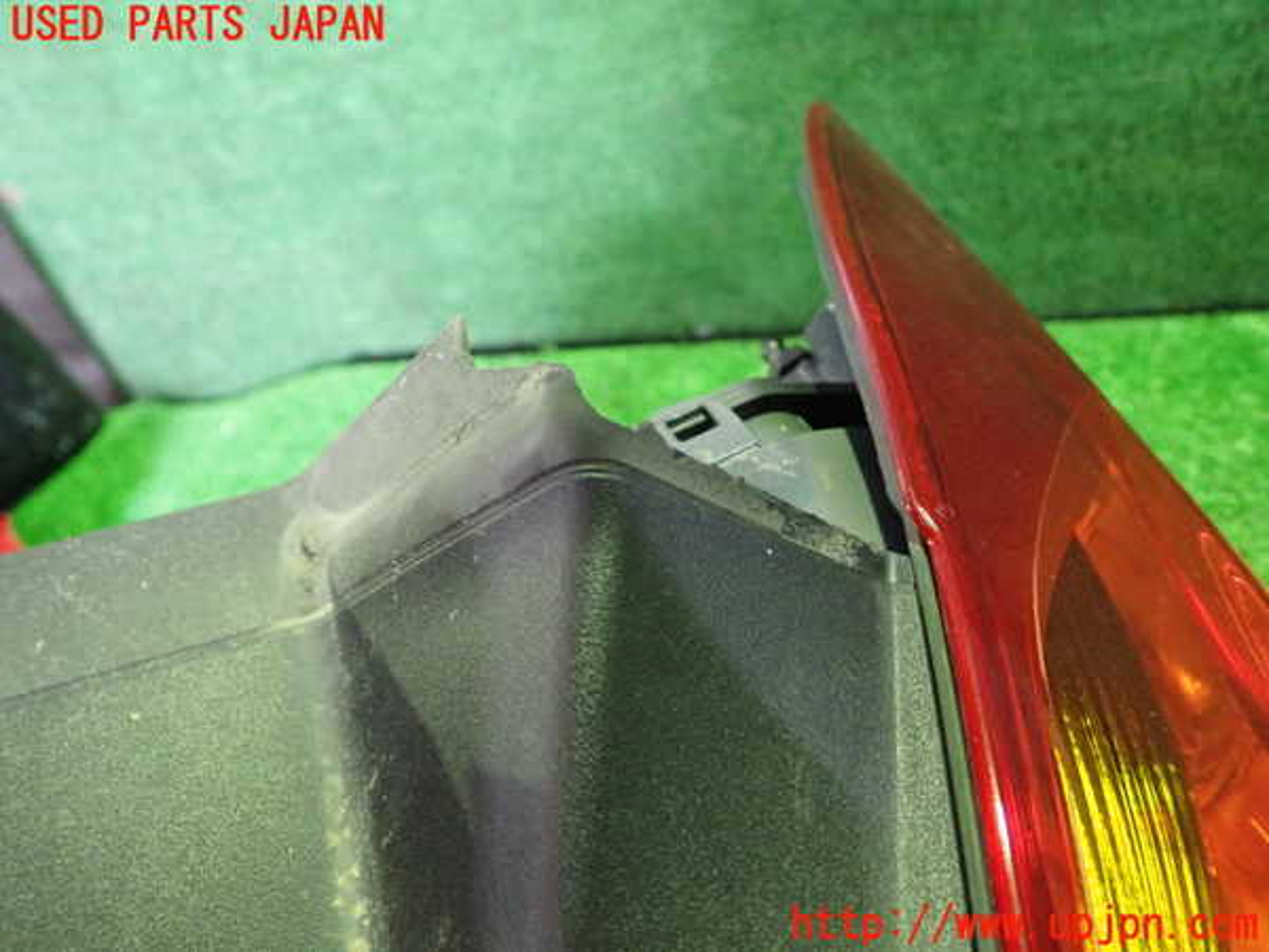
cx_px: 634
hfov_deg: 63.4
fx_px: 1026
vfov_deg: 49.7
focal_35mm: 28
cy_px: 476
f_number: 2.2
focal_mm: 5.05
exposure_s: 1/25
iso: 800
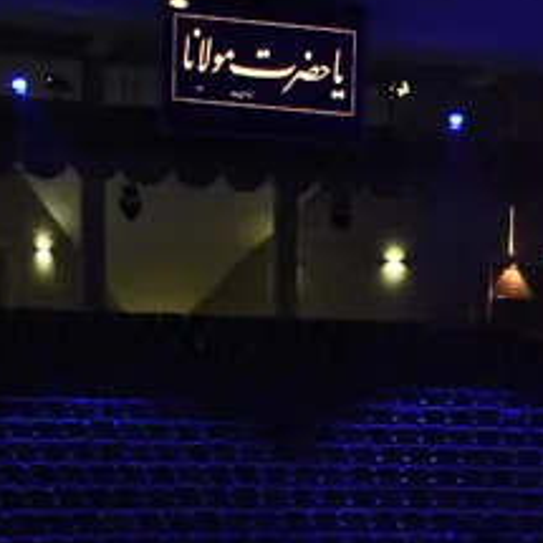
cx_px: 639
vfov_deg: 14.6
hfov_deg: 14.7
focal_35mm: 115
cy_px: 659
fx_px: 2041
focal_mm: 22
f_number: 3.5
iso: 800
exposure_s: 1/40
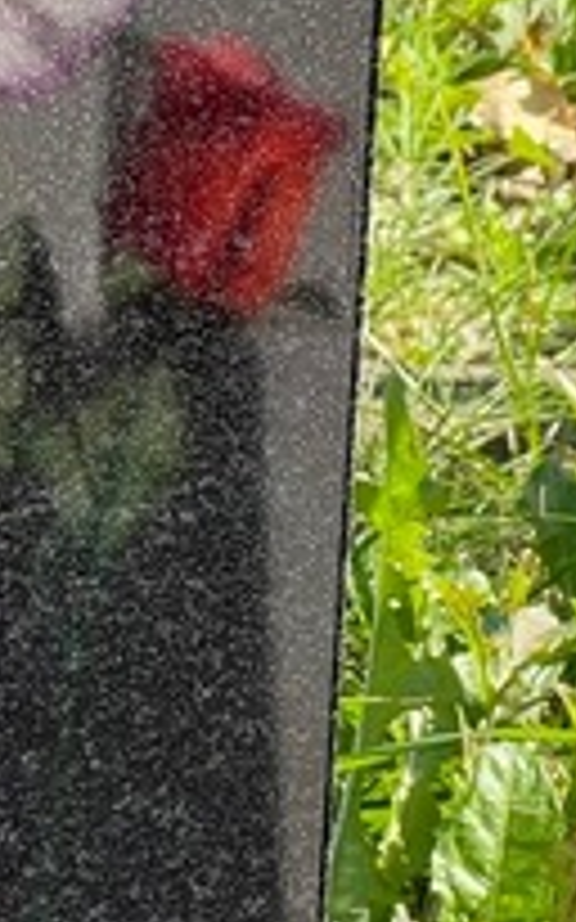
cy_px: 13
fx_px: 8018
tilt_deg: -25.3
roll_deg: -0.3
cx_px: -810
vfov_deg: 6.6
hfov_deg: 4.0
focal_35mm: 319
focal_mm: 9
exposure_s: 1/163
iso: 32
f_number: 2.8
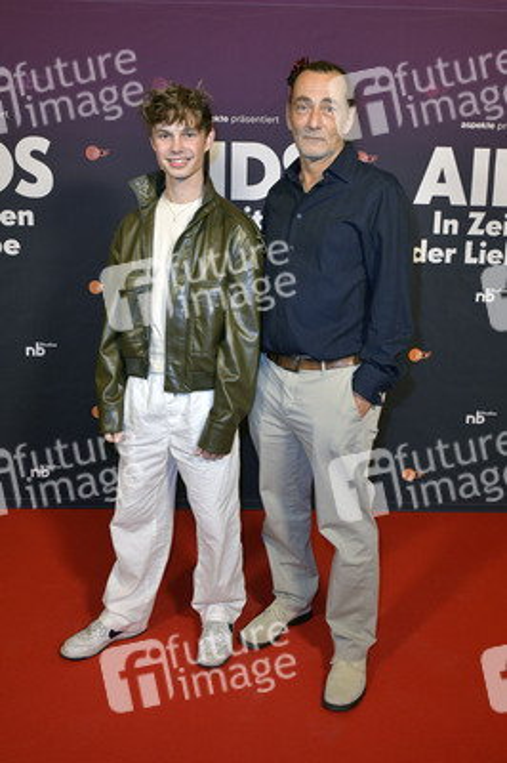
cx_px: 254
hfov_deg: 49.5
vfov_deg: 69.4
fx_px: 550
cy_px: 382
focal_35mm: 26
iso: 1600
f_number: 6.3
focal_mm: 26
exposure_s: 1/250
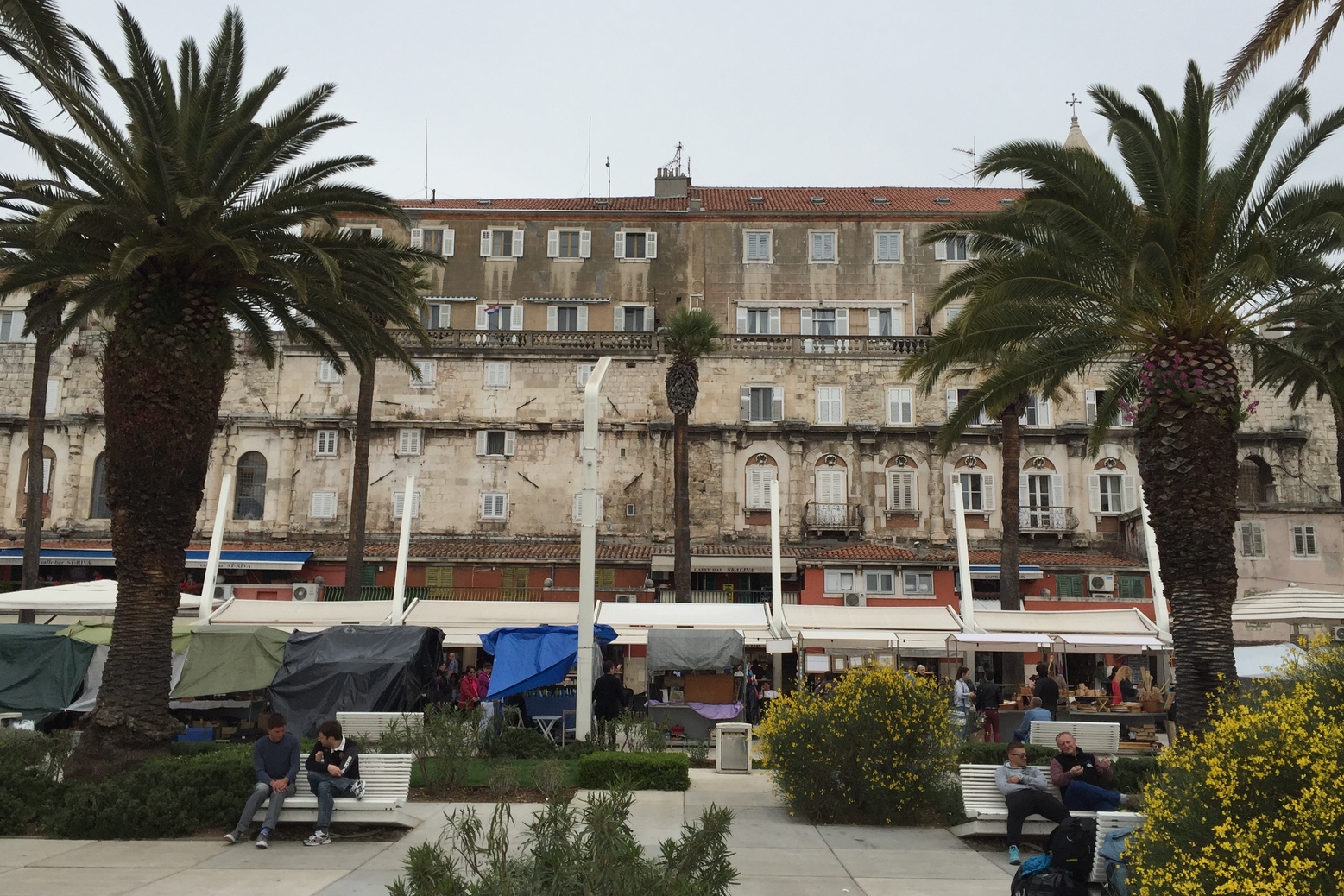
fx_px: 1157
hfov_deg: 60.3
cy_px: 444
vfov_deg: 42.3
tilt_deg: +10.6
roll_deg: -0.7
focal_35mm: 31
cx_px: 680
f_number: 2.2
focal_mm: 4.15
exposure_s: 1/3300
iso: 32
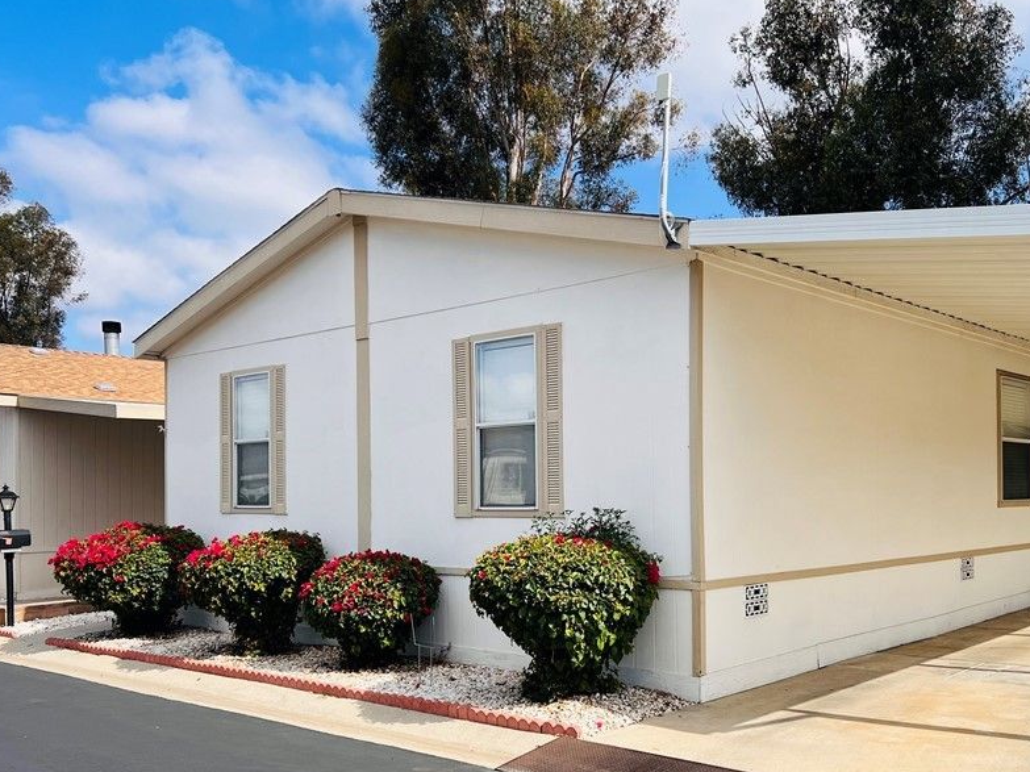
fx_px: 1012
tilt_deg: +0.3
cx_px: 616
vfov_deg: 41.5
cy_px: 477
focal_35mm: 34
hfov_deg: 53.6
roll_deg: +0.5
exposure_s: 1/4444
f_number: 1.5
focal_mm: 5.7
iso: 50
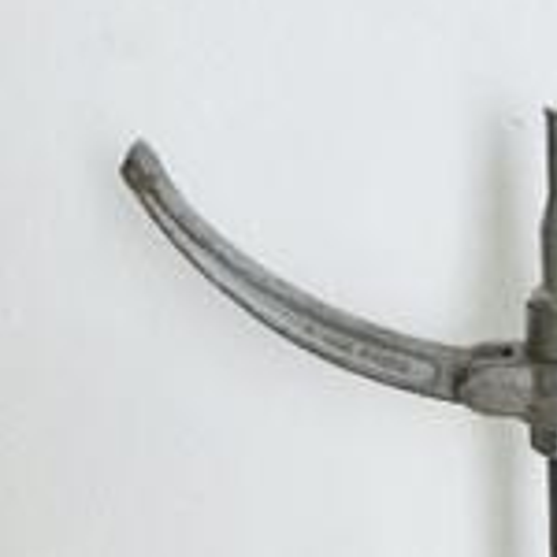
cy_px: 486
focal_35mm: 141
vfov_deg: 12.3
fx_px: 2567
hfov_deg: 12.2
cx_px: 553
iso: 400
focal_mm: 10.7
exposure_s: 1/30
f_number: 4.3
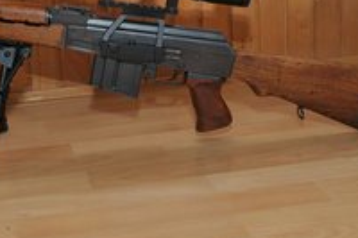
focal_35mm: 66
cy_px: 45
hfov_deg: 29.6
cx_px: 55
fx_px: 656
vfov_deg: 20.3
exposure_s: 1/60
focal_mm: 22
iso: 200
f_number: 8
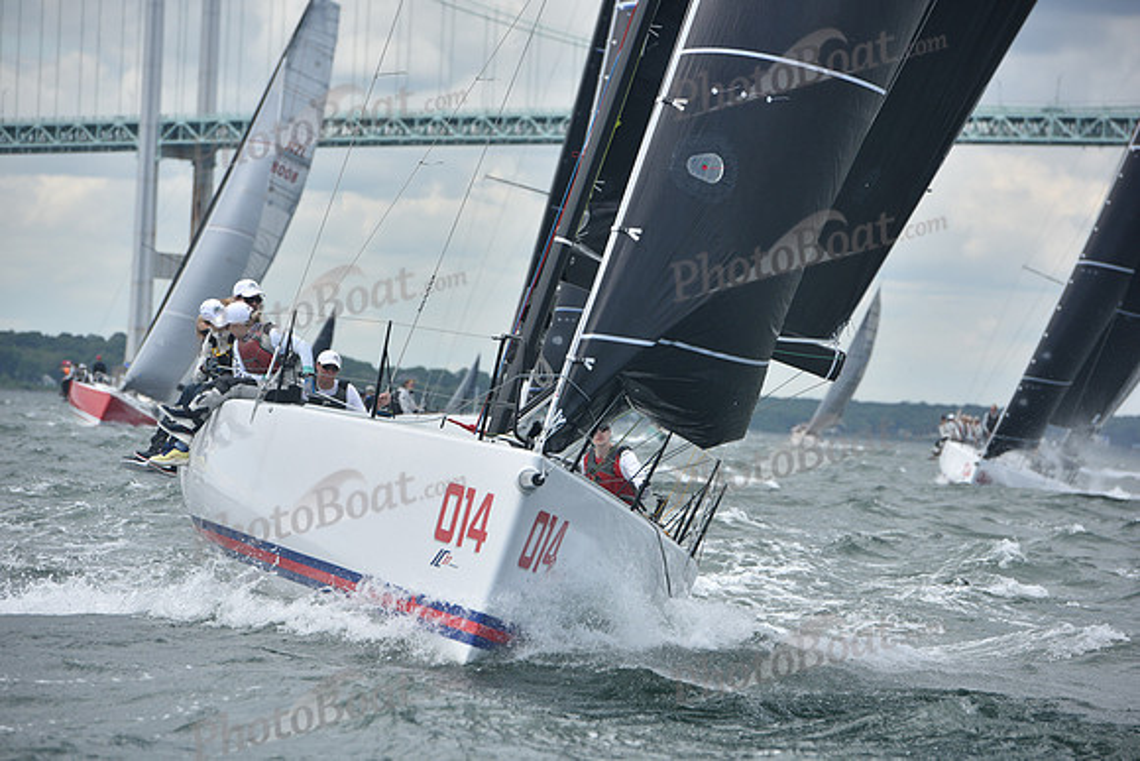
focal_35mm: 195
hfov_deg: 10.5
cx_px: 570
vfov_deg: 7.0
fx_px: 6176
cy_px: 380
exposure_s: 1/1000
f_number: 6.3
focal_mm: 195
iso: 250
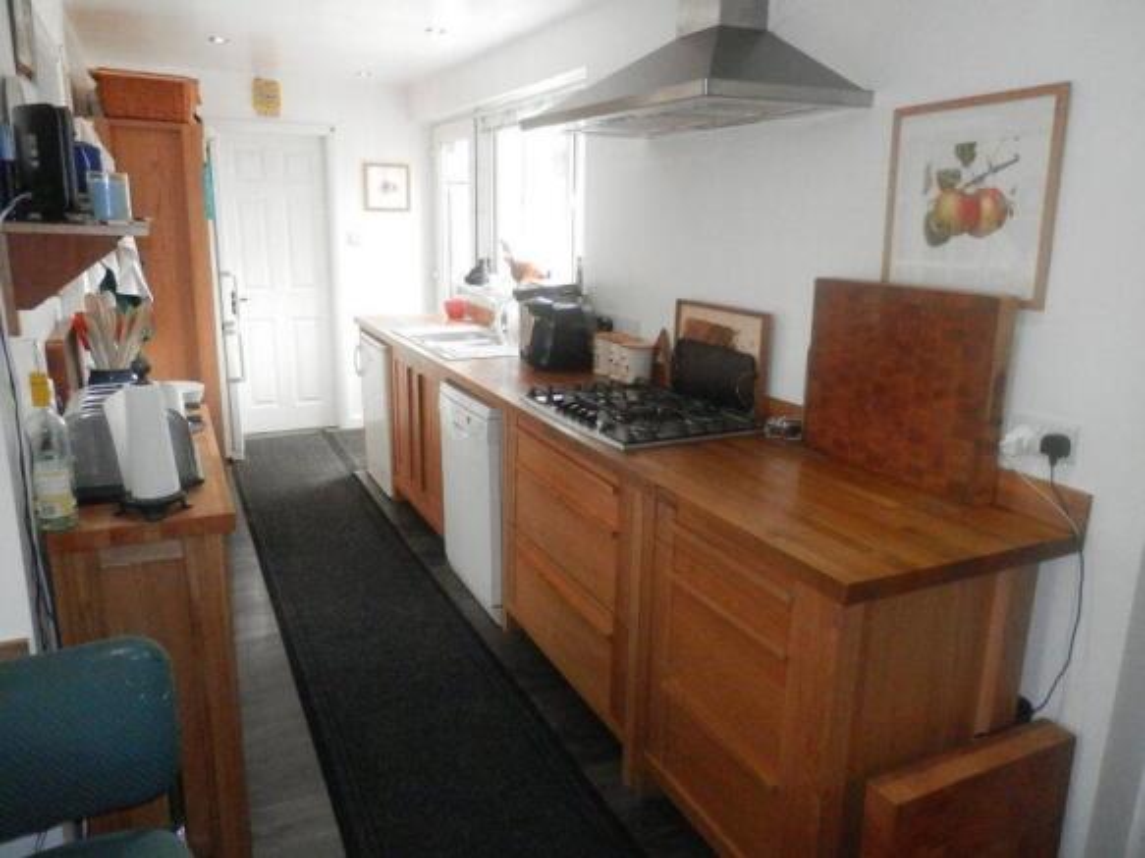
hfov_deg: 69.4
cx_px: 572
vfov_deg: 54.9
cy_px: 429
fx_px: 827
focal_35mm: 25
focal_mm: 4.5
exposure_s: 1/125
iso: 500
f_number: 3
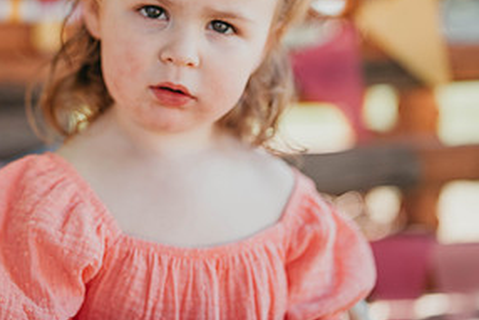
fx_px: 945
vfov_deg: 19.0
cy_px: 58
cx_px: 134
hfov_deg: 28.1
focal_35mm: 71
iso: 50
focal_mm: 35
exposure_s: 1/2000
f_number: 1.4
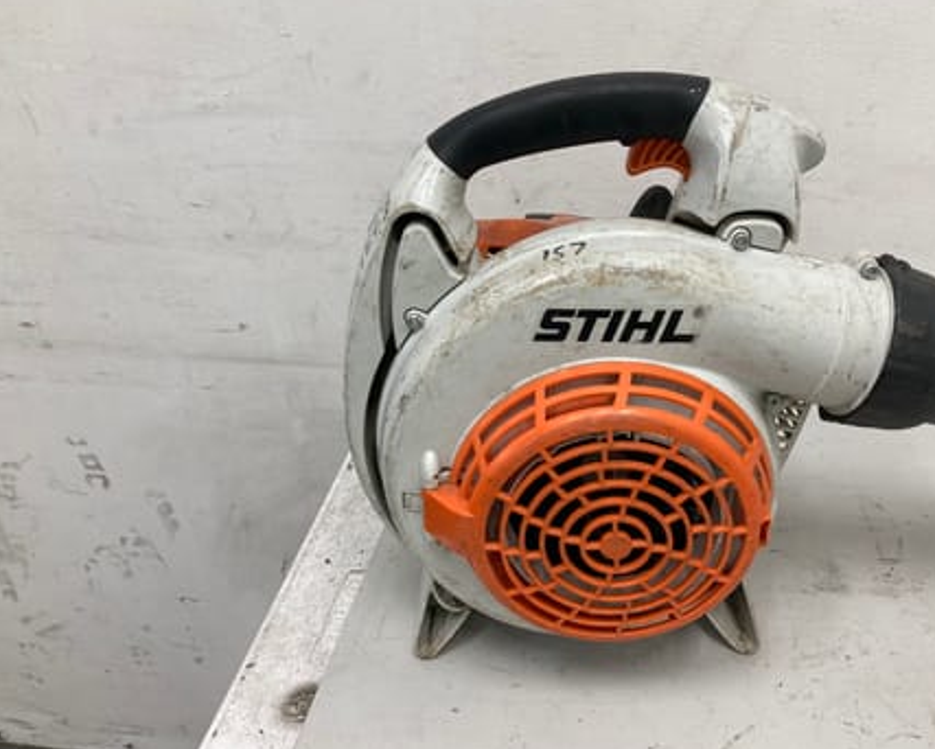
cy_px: 347
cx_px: 530
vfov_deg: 45.8
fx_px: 886
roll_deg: +3.0
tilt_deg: -29.7
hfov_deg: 55.5
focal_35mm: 32
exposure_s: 1/50
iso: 50
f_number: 1.8
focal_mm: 3.99
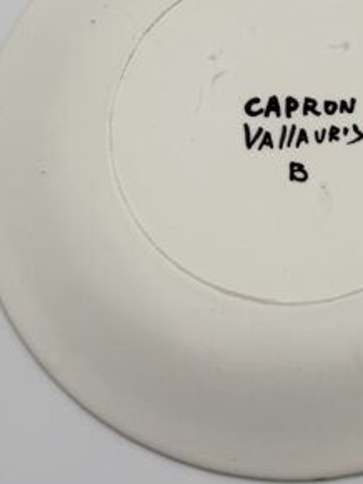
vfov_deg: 24.7
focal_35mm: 77
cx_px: 286
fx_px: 1077
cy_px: 57
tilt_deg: -67.0
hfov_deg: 19.0
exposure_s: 1/4975
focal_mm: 6.76
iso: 80
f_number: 1.78
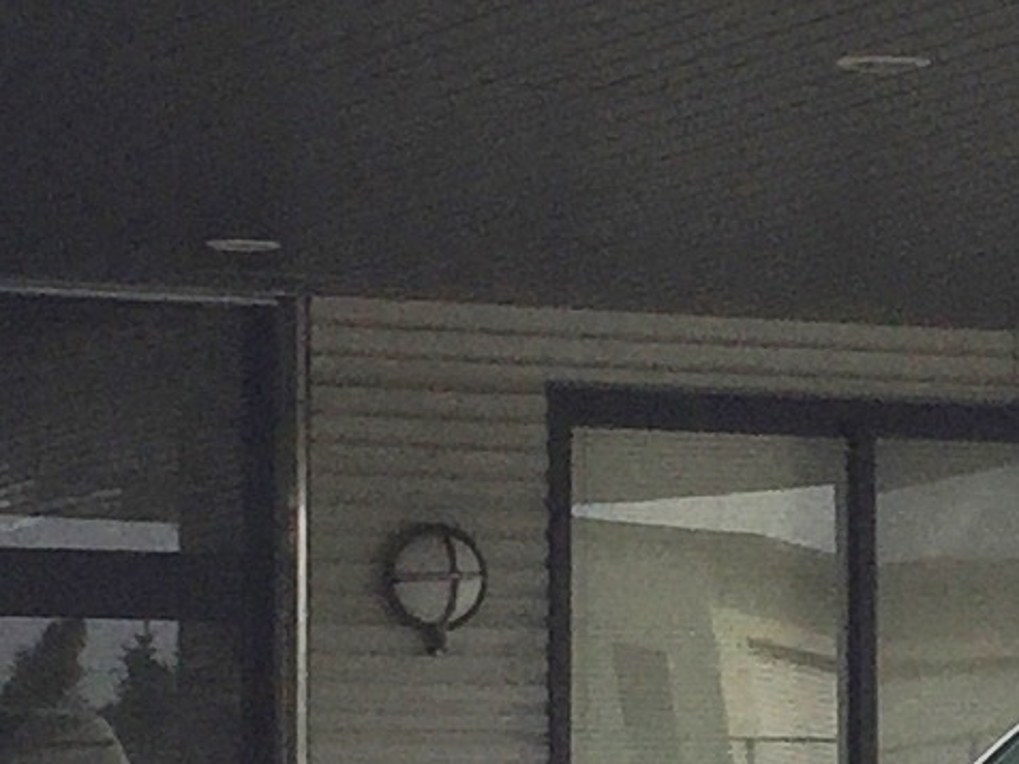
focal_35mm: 199
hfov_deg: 9.8
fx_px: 5858
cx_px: 1090
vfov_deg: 7.4
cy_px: 734
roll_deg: +0.6
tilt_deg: +2.0
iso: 32
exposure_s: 1/1980
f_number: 2.2
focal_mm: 4.15
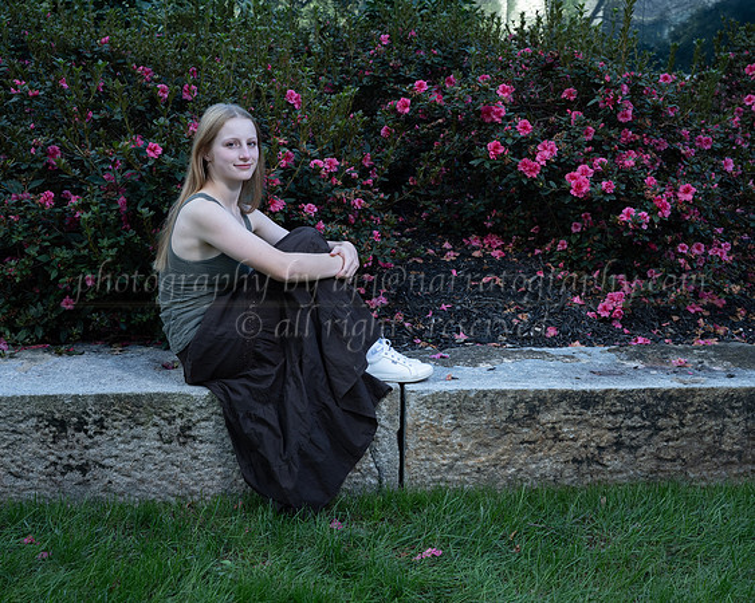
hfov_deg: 45.0
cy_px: 302
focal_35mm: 41
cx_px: 387
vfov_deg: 36.6
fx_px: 911
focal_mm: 36
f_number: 5.6
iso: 400
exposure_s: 1/250
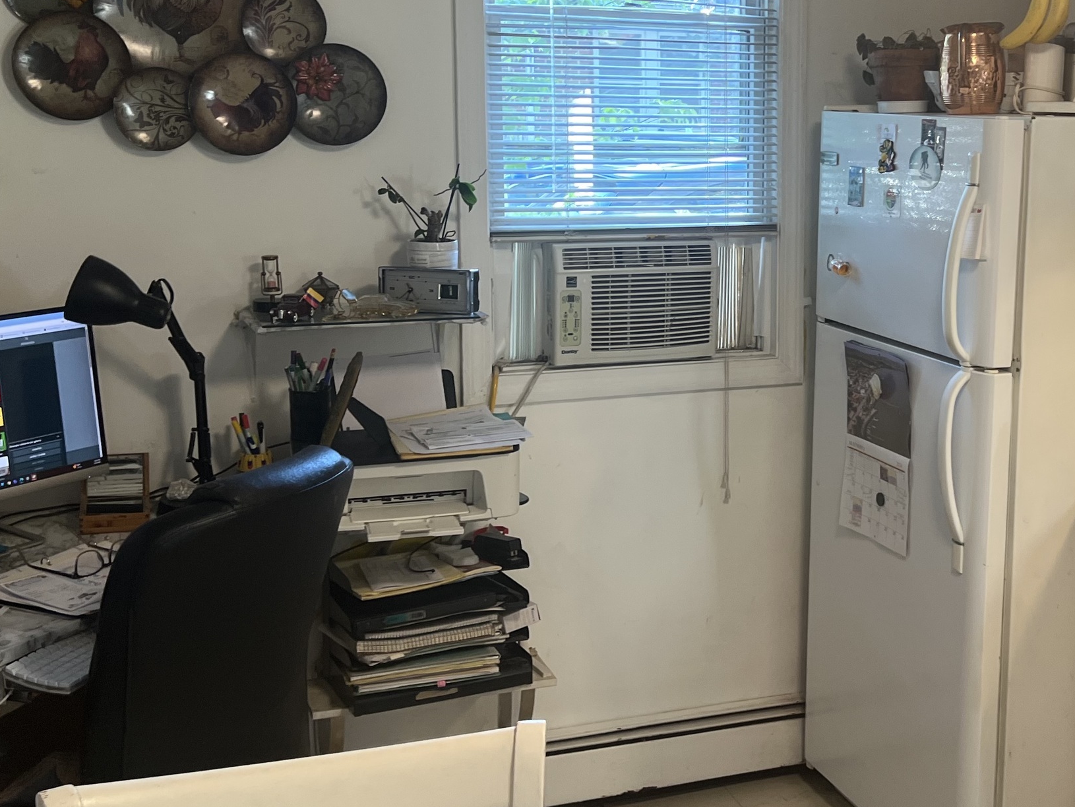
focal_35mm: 49
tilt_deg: -4.7
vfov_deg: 29.6
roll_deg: -0.6
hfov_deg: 38.2
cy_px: 300
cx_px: 767
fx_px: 1522
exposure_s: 1/60
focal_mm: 5.7
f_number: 1.5
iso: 80
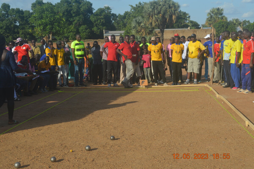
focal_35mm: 57
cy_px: 84
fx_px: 402
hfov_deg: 35.1
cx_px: 127
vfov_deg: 23.7
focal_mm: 38
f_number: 8
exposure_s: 1/250
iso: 100
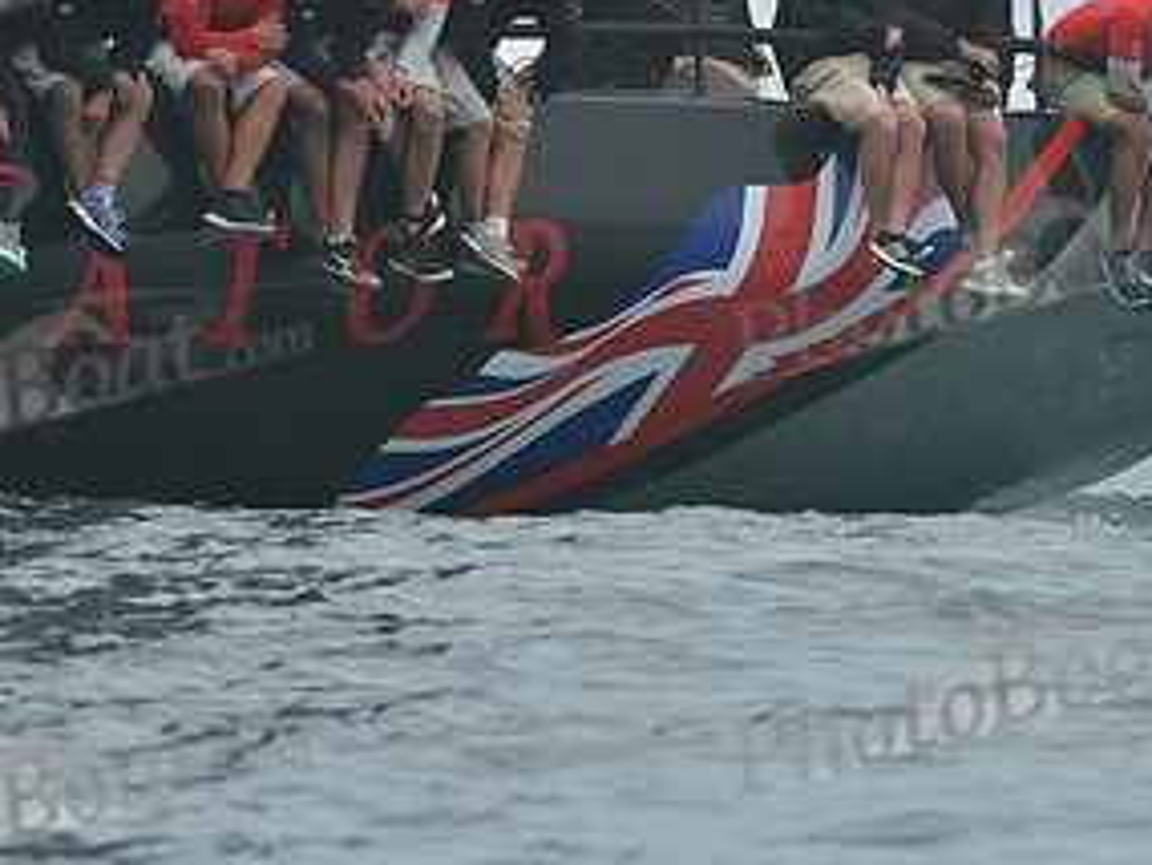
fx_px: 14316
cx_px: 525
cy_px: 127
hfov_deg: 4.6
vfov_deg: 3.5
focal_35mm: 430
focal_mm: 220
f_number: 6.3
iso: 280
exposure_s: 1/800
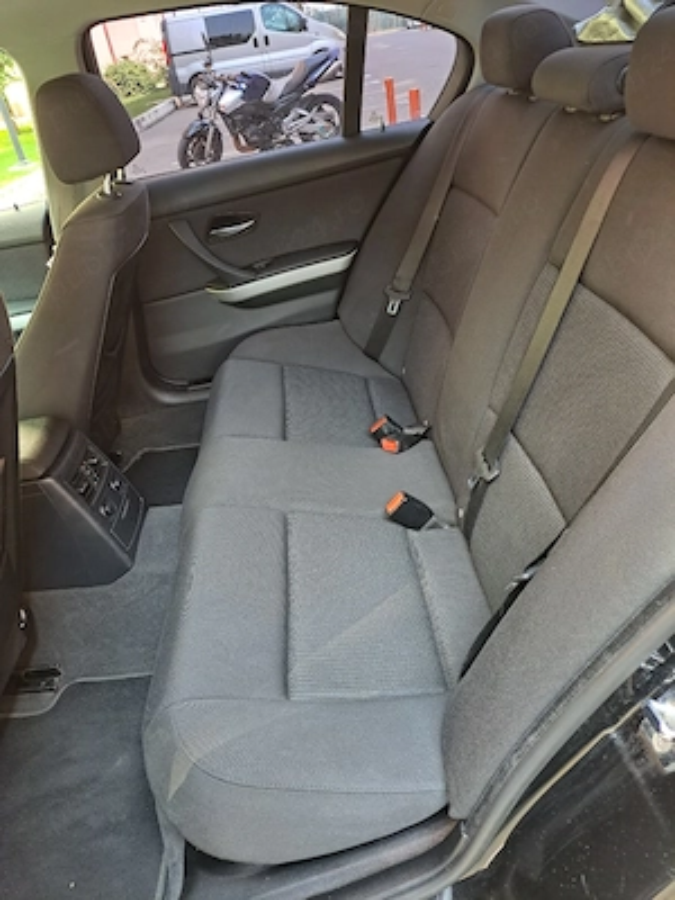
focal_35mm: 24
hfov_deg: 56.8
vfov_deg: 71.6
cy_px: 450
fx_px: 624
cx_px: 338
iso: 100
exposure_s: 1/50
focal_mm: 5.23
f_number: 1.8
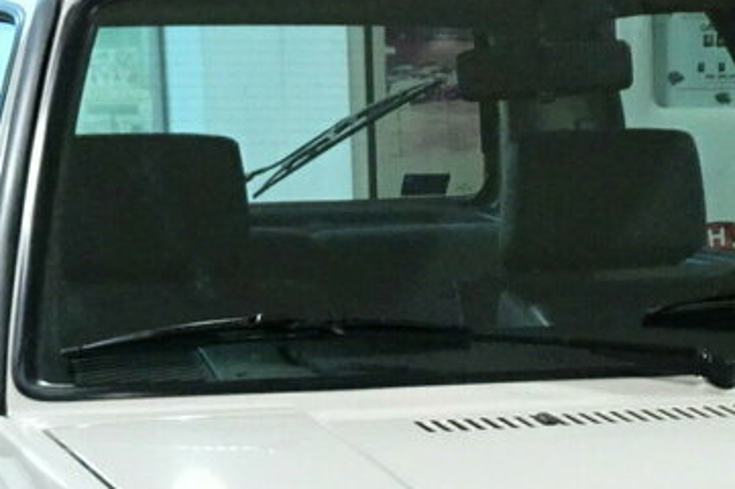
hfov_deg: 11.3
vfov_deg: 7.5
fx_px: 3672
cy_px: 676
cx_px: 833
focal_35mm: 180
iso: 800
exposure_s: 1/20
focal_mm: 8.84
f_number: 4.5
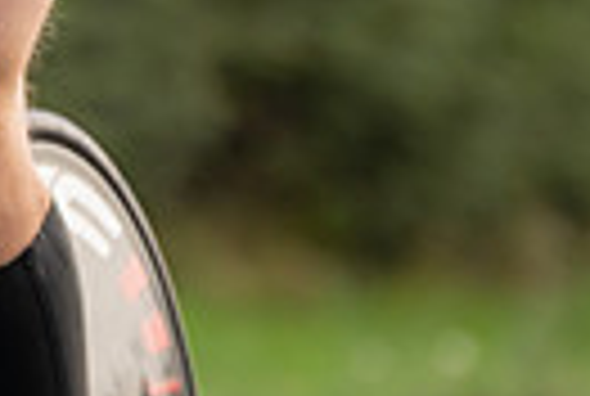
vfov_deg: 1.9
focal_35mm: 738
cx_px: -570
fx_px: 12123
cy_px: -328
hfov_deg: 2.8
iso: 100
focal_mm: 129
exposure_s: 1/1000
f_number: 3.2
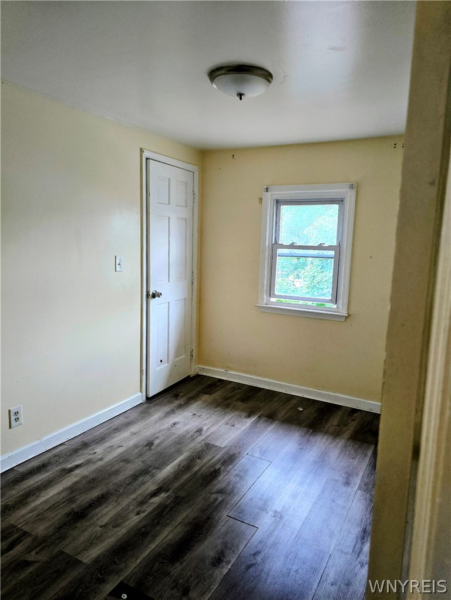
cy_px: 300
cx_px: 226
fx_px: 399
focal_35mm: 23
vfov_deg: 73.9
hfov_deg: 58.9
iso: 250
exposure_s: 1/120
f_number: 1.7
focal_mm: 6.3
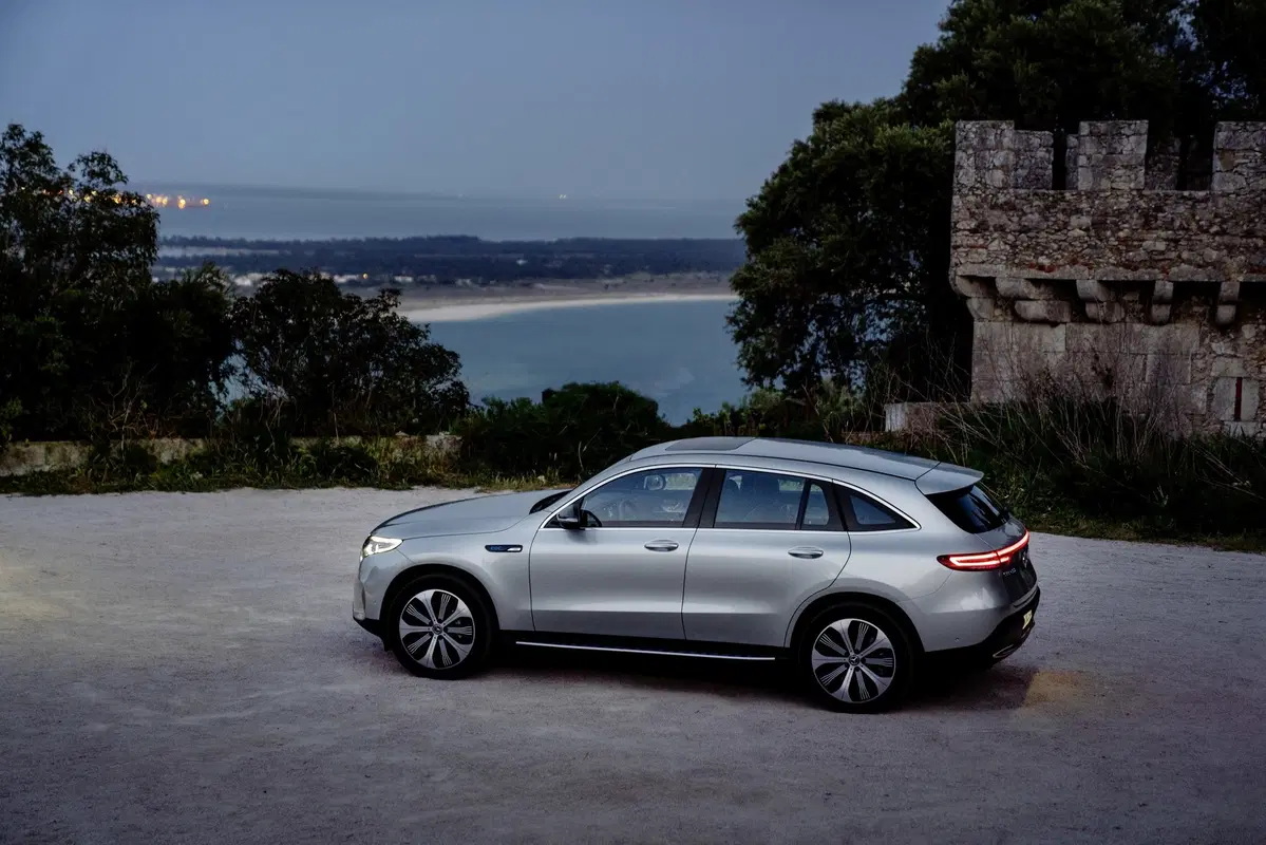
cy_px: 422
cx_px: 633
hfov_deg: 28.8
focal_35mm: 70
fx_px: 2462
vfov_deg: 19.5
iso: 800
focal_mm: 70
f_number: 2.8
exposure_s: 1/50
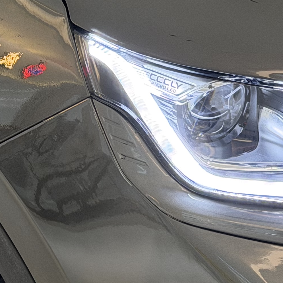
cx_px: 303
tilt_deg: -25.7
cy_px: 320
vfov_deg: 10.0
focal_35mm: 172
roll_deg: +2.1
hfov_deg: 10.1
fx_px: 1591
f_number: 1.78
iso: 250
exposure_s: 1/60
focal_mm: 6.76
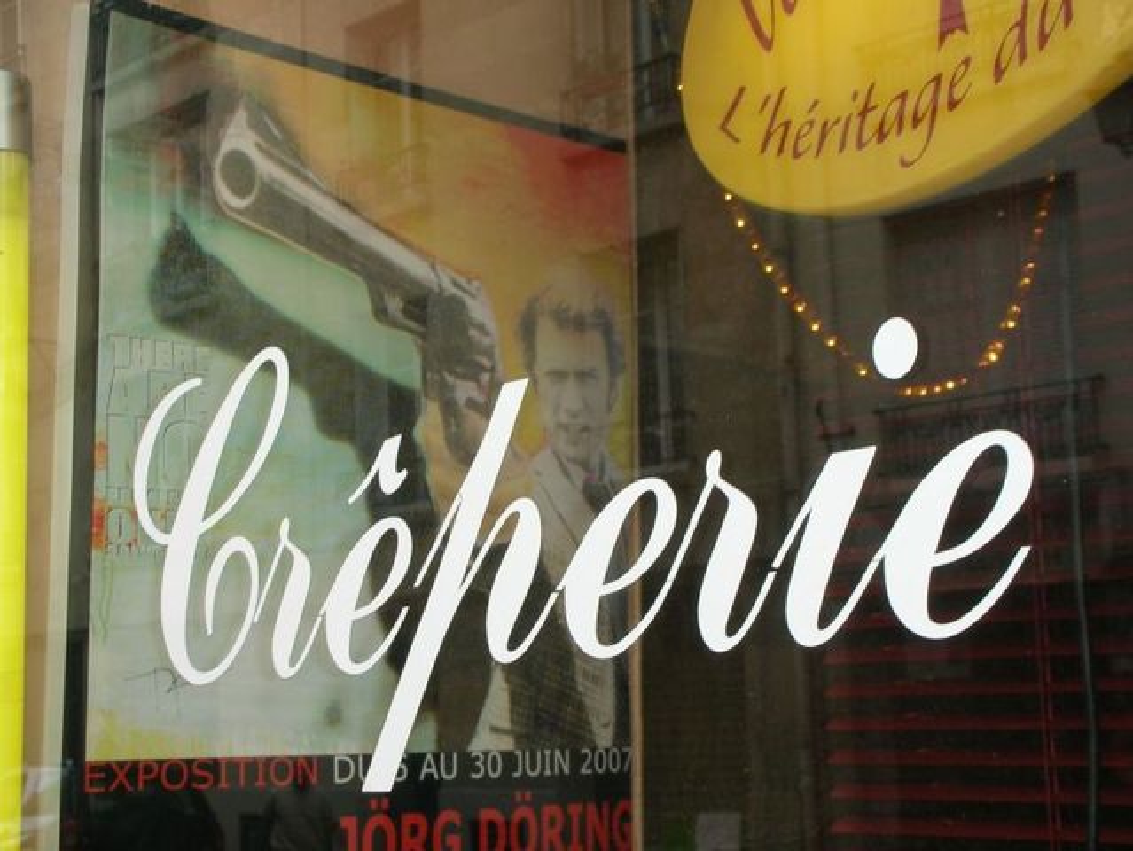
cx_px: 566
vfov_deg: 24.1
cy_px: 426
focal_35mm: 61
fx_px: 1998
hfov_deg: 31.7
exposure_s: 1/60.3
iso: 50
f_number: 4
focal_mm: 10.1
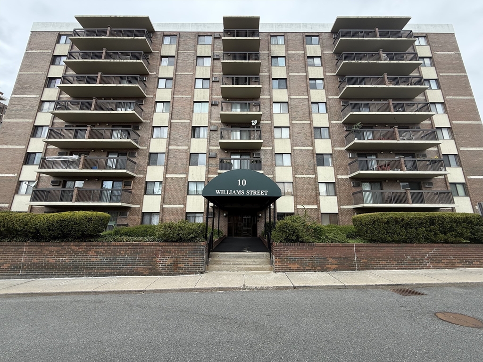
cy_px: 181
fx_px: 195
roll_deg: -0.7
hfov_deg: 102.1
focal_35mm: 14
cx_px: 242
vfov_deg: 85.7
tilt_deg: +13.2
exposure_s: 1/451
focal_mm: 2.22
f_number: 2.2
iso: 50
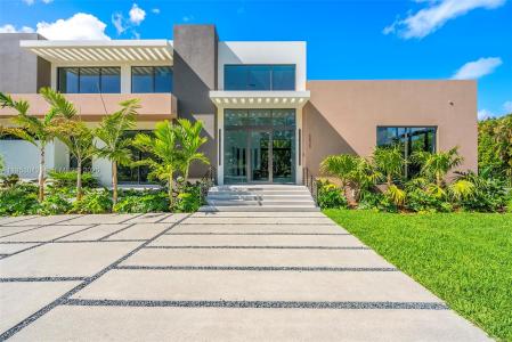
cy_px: 171
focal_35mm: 15
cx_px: 256
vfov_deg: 77.4
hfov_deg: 100.4
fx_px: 213
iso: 320
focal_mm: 15
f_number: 8
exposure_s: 1/640
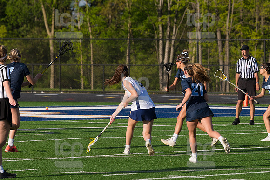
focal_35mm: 292
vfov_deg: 4.7
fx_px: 2189
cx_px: 135
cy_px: 90
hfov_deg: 7.1
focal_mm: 195
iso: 250
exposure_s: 1/1600
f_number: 5.6
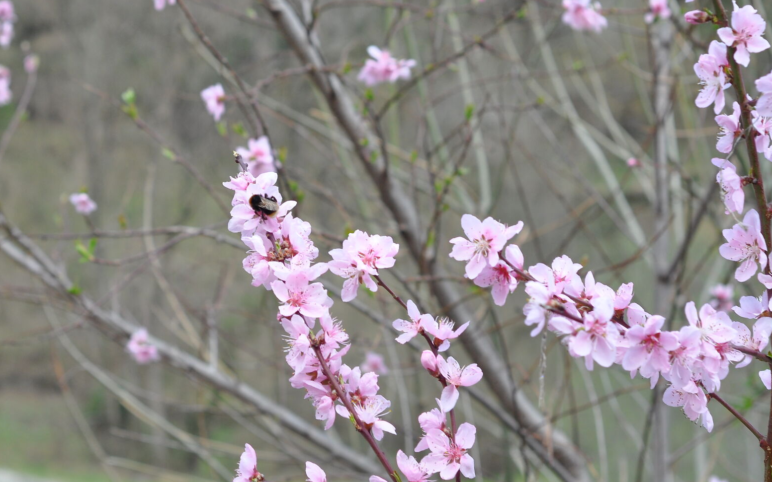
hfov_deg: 17.6
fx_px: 2483
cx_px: 229
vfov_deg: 11.1
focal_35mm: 118
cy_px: 215
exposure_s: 1/160
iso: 200
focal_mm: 50
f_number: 6.3
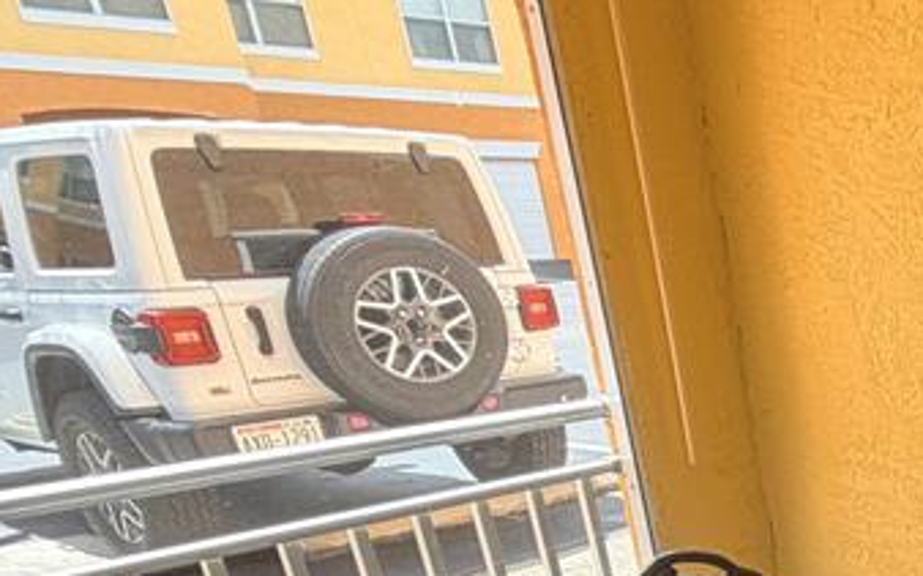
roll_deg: -0.2
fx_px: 1132
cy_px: 652
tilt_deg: -22.5
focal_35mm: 45
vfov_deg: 26.1
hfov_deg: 31.9
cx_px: 1242
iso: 64
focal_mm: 2.22
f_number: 2.2
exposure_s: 1/121
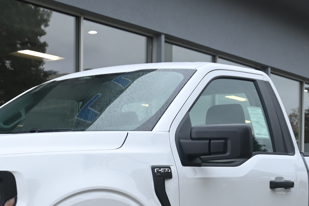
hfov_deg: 17.3
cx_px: 86
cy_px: 245
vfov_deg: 11.4
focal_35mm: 118
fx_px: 1012
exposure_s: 1/250
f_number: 4.8
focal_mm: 30.5
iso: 320
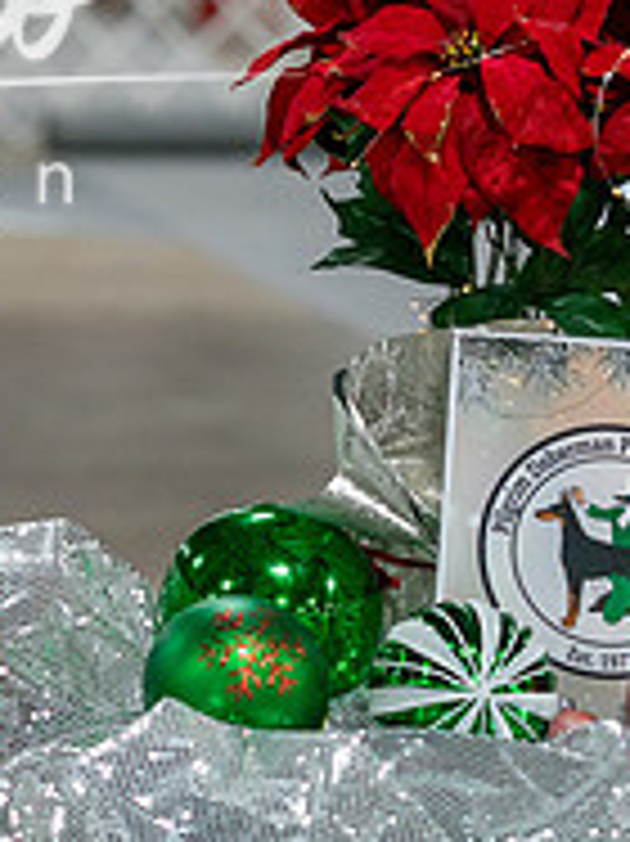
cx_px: -486
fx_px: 5077
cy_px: 317
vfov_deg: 9.5
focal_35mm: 209
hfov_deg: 6.9
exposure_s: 1/160
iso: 1600
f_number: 2.8
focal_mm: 70
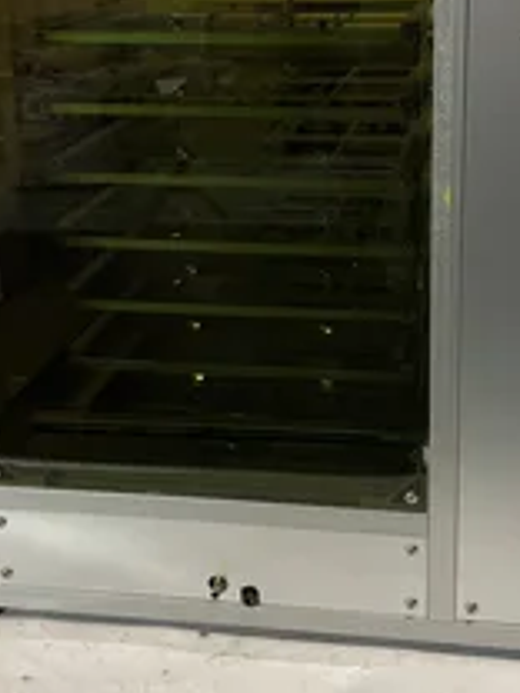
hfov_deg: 28.9
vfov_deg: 37.8
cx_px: 353
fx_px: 1001
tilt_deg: -17.9
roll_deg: -0.5
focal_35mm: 50
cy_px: 240
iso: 320
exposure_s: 1/60
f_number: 1.6
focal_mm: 4.2
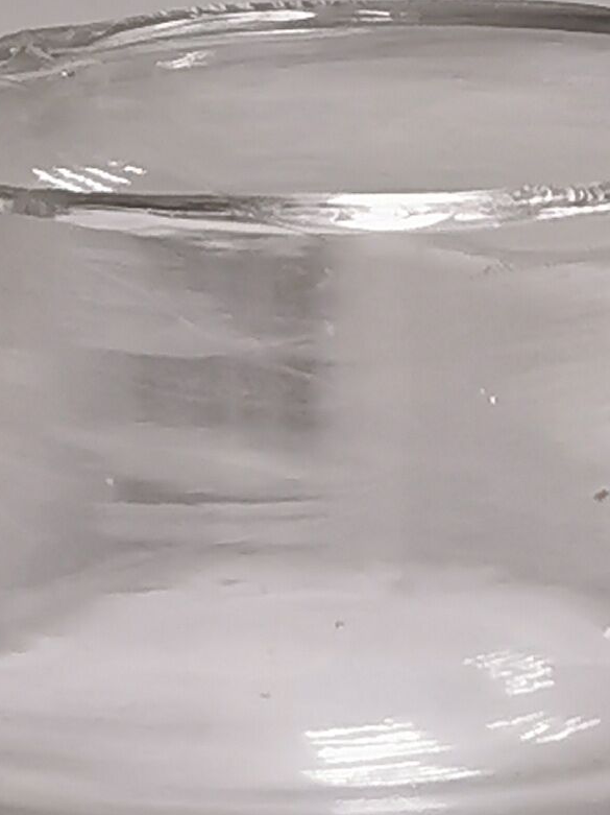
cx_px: 251
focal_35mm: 215
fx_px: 5056
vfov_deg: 8.9
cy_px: -470
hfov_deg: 6.9
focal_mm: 5.58
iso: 160
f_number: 1.8
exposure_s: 1/100
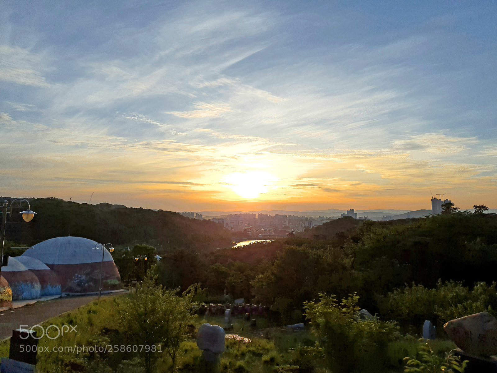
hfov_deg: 67.3
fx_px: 373
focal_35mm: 26
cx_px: 248
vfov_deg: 53.1
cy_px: 186
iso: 50
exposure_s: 1/10000
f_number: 1.5
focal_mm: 4.3
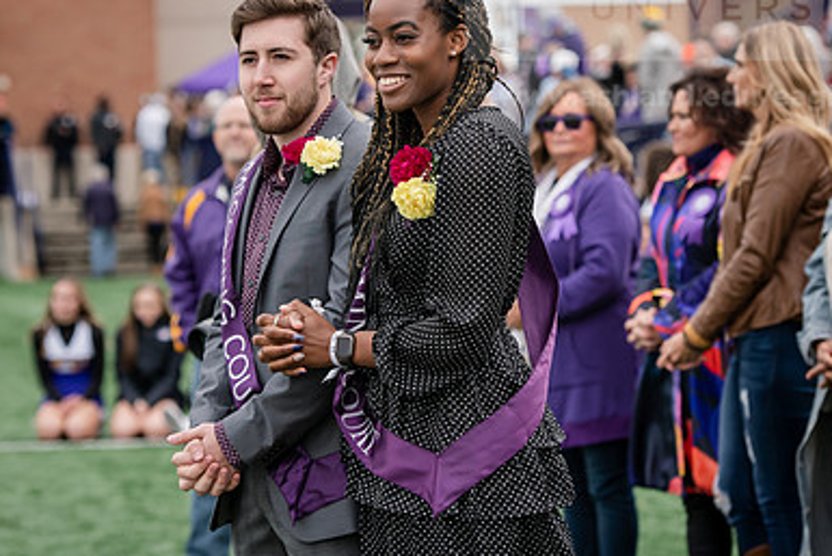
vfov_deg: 8.7
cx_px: 400
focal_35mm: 158
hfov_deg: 13.0
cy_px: 142
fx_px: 3653
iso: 400
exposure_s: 1/1600
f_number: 4
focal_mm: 105
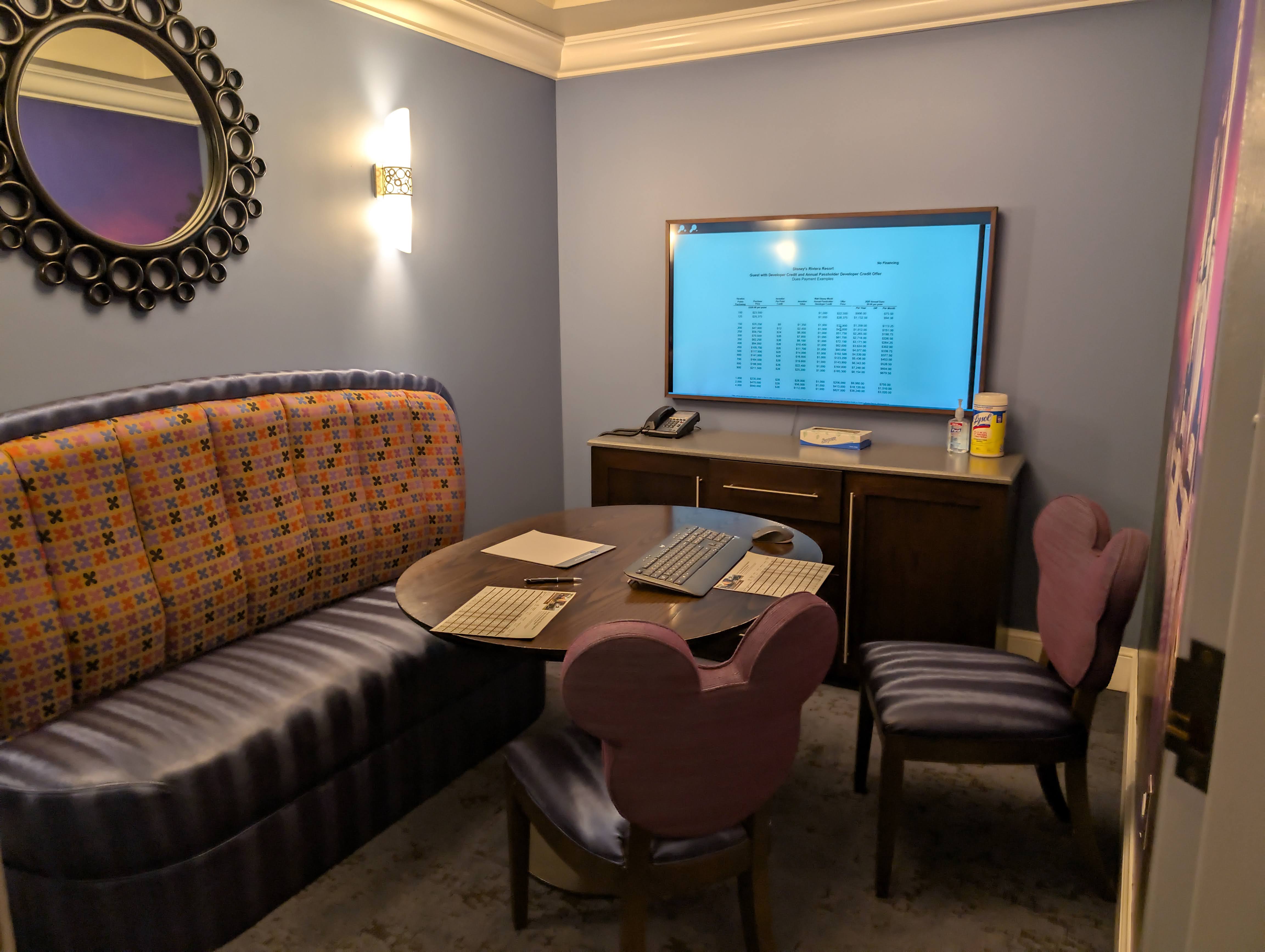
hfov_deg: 71.5
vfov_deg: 56.9
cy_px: 476
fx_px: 878
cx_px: 632
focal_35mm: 24
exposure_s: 1/120
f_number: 1.68
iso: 252
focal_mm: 6.9
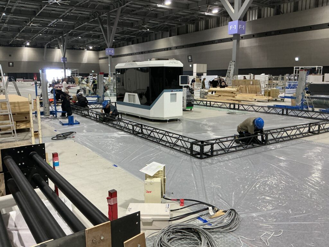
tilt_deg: -9.2
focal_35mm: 29
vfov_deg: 48.2
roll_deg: +0.1
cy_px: 124
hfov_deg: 61.7
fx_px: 276
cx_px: 164
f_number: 1.8
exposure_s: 1/60
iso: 160
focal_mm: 3
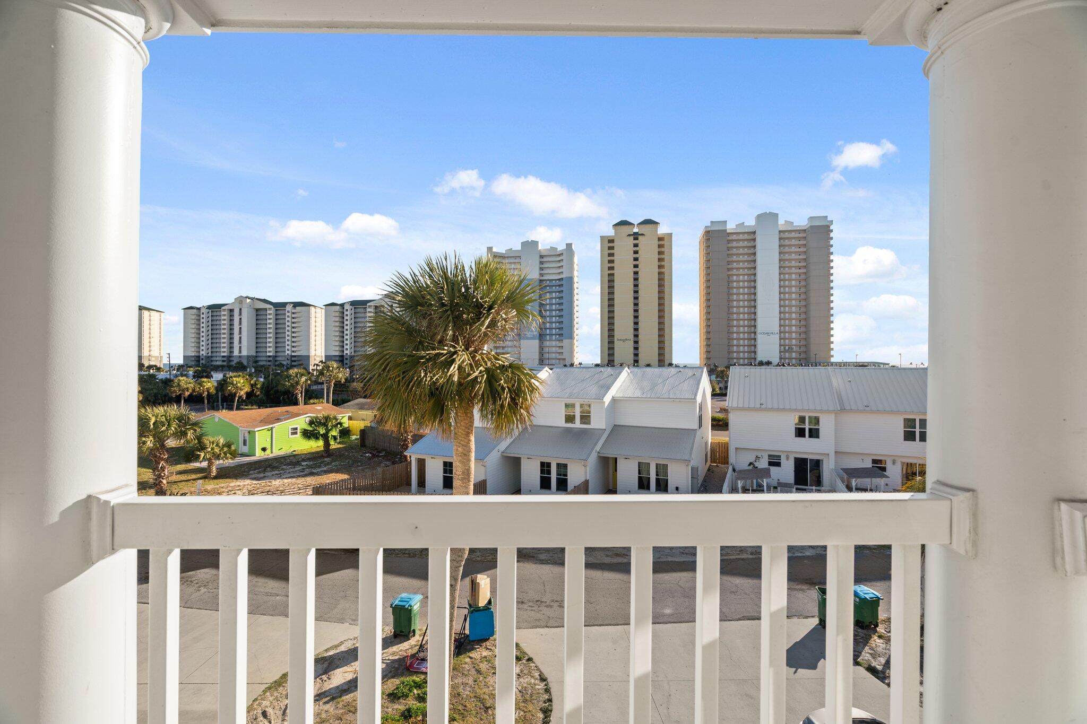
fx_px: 483
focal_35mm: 16
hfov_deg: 96.7
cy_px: 362
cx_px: 544
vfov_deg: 73.7
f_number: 8
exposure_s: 1/60
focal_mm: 16
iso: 250
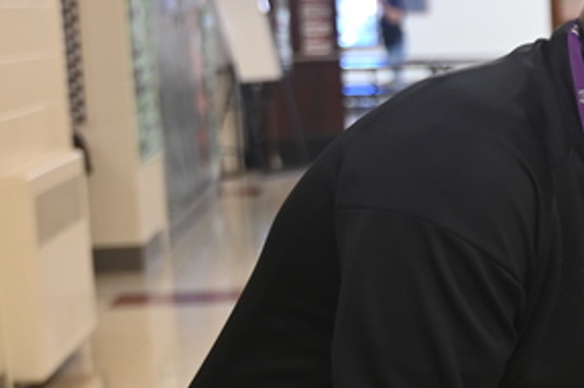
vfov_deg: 9.0
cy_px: 444
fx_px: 2432
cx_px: 1011
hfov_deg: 12.6
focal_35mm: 150
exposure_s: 1/125
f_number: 2.8
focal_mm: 42
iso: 900
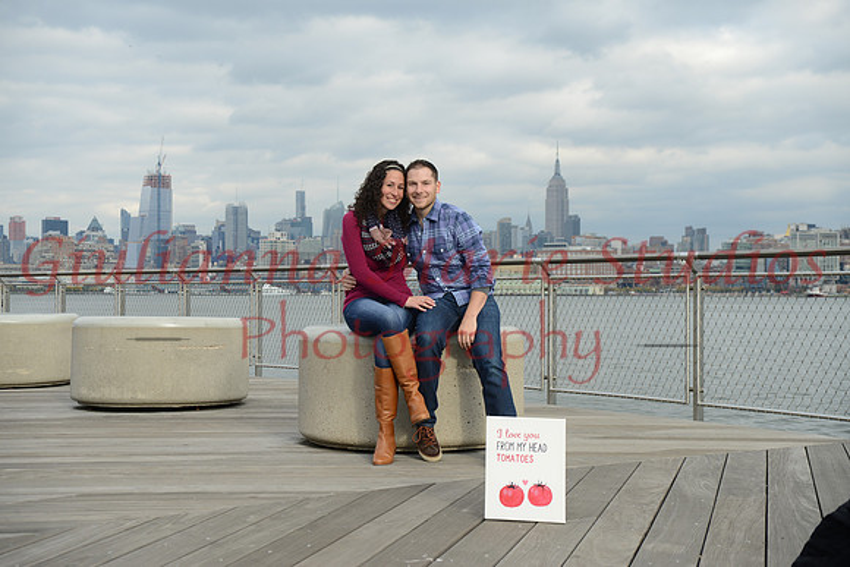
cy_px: 284
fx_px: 1228
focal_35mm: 52
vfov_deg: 26.0
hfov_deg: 38.2
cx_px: 425
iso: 250
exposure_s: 1/250
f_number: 8
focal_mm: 52
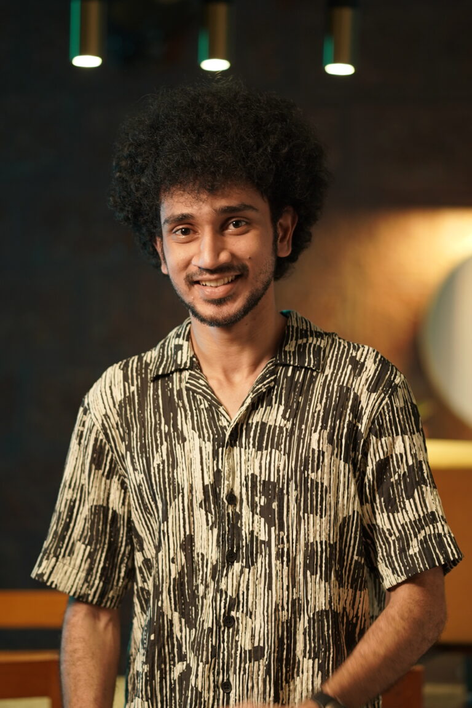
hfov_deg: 10.8
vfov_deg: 16.1
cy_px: 354
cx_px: 236
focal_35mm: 127
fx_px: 2497
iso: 640
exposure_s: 1/100
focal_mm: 85
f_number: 1.8
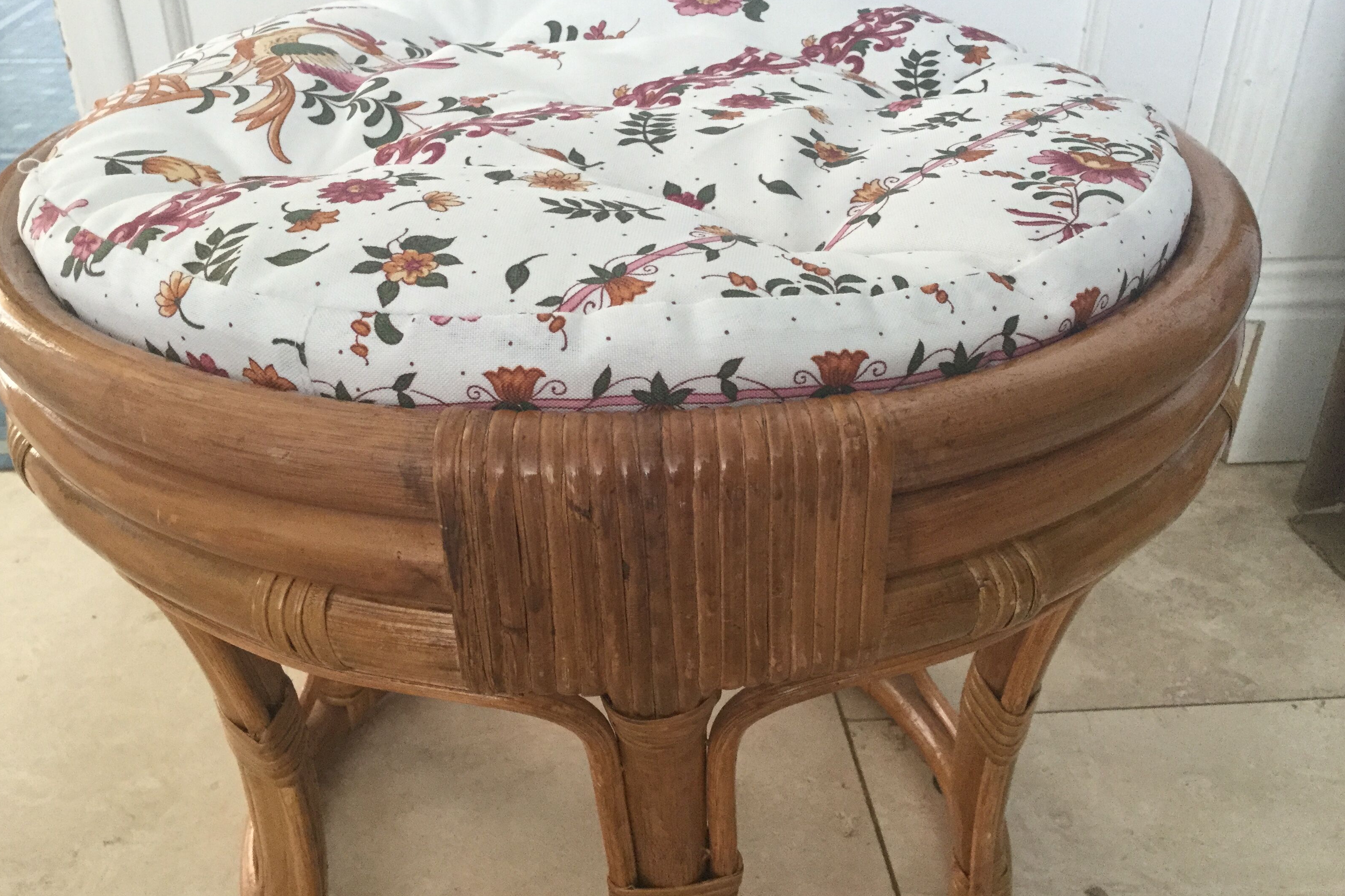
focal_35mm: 33
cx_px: 658
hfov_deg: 57.2
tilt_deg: -32.1
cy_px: 470
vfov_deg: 40.0
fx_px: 1233
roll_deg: -0.4
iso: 160
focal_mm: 3.3
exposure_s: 1/33
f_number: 2.4
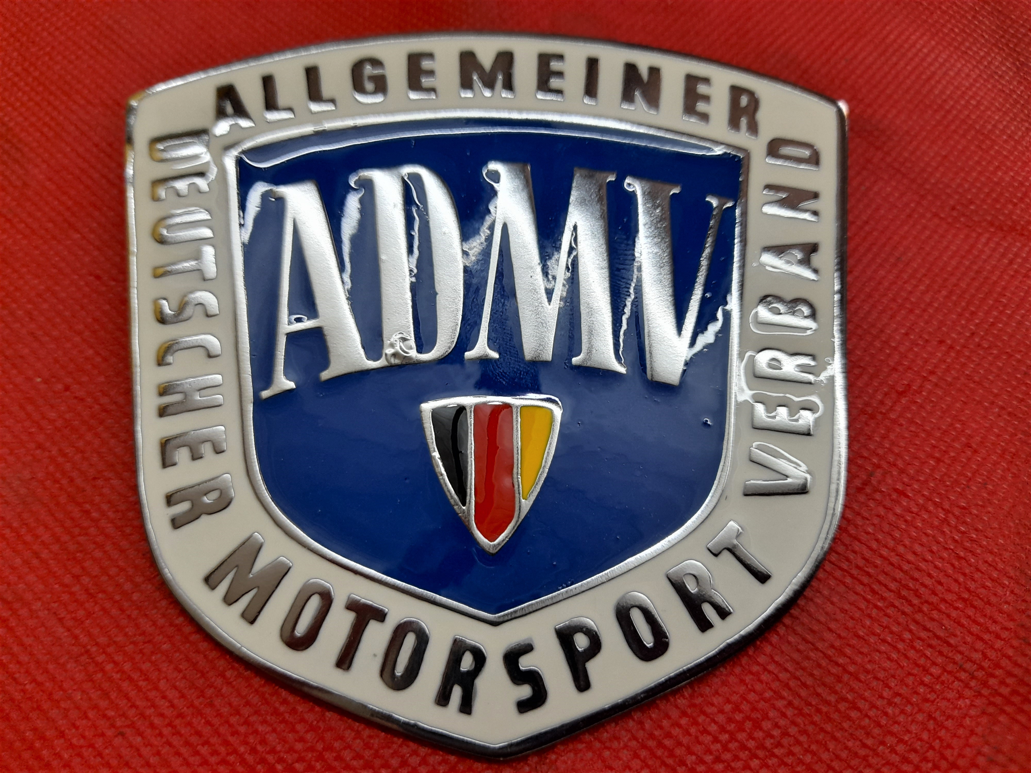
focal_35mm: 25
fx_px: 745
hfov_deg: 69.4
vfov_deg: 54.9
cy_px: 386
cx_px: 516
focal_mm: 4.6
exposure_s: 1/50
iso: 200
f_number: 2
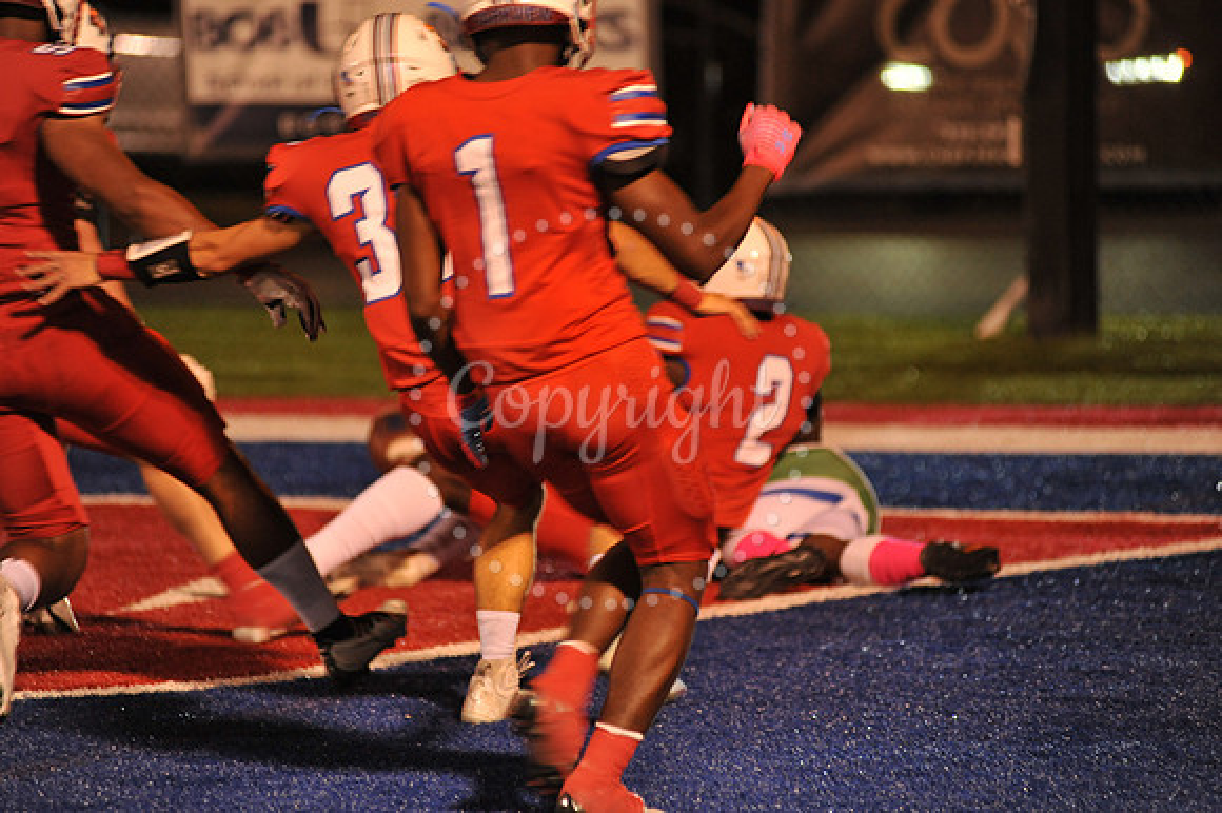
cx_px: 611
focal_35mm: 200
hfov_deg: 10.3
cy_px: 406
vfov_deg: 6.9
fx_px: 6785
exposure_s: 1/200
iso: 2000
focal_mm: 200
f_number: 2.8
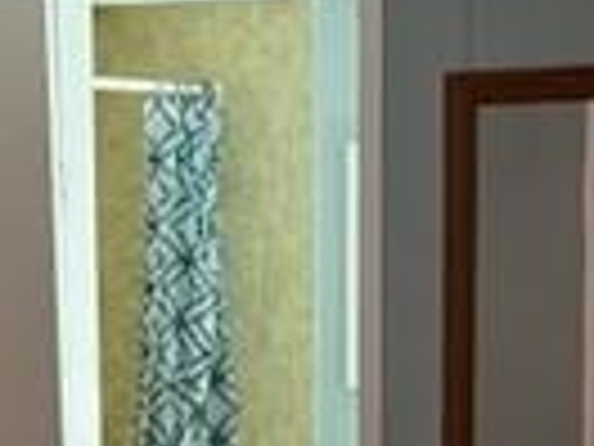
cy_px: 523
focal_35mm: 126
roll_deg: +0.7
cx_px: 180
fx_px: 2162
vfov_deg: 11.5
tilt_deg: -8.6
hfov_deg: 15.6
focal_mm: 5.1
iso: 500
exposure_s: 1/43
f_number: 1.6
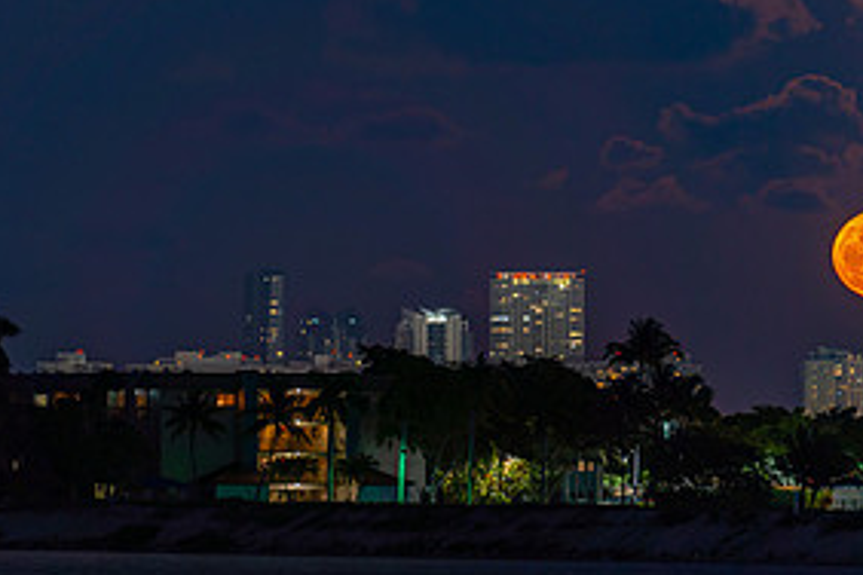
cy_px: 317
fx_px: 9852
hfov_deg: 5.0
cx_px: 309
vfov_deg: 3.3
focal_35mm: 411
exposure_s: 1/1.25
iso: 100
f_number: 2.8
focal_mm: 200
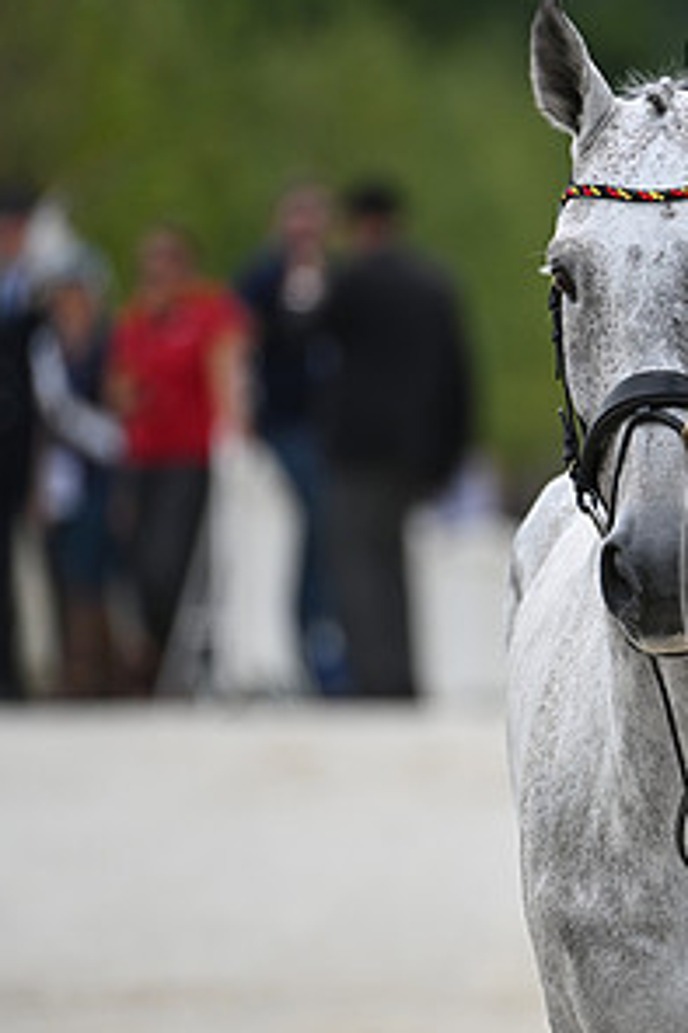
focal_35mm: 705
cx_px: 1002
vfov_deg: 2.9
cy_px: 518
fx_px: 20232
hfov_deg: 1.9
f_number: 5.6
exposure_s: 1/1600
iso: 450
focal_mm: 360
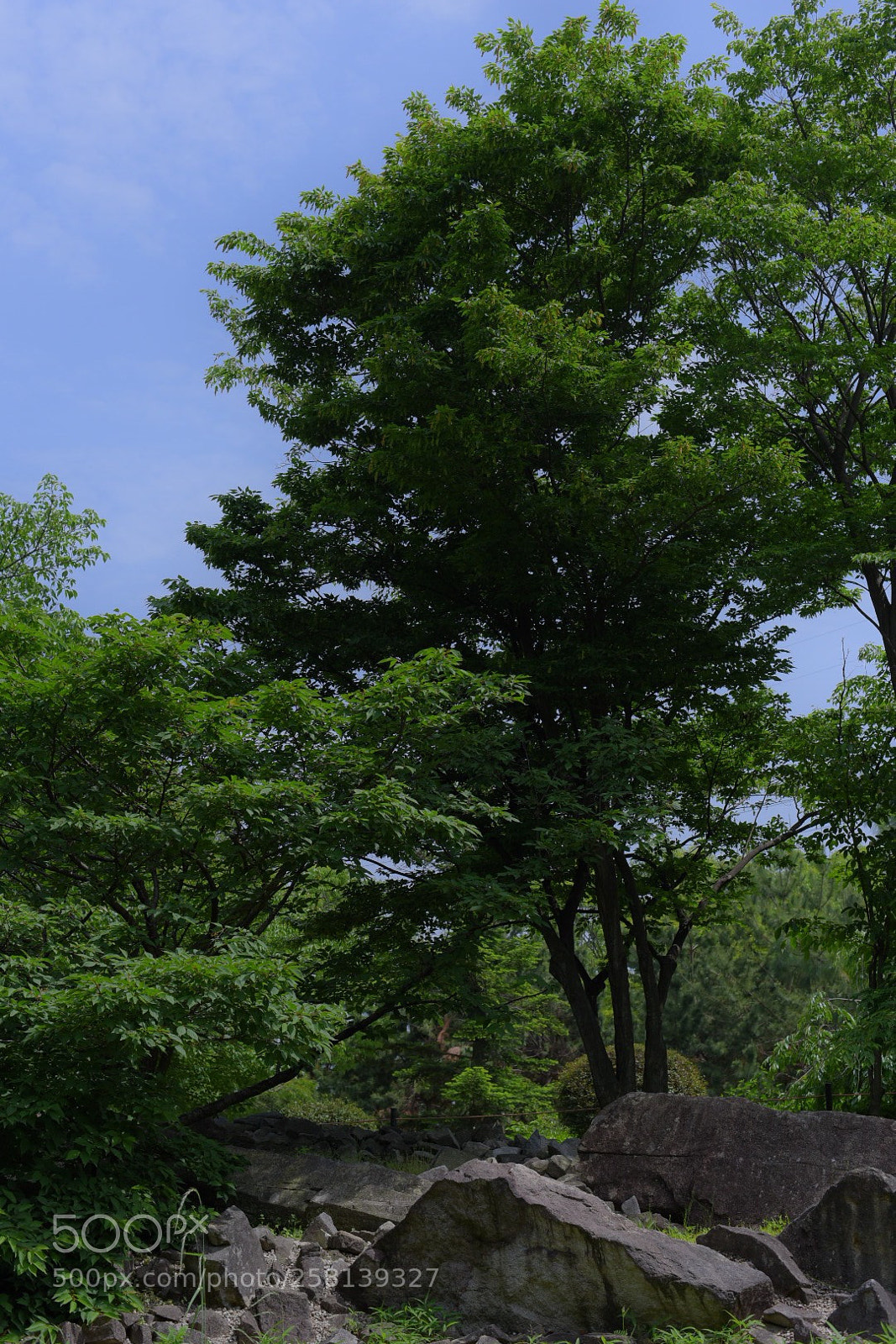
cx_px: 448
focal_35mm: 50
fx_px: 1866
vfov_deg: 39.6
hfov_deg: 27.0
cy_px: 672
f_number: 5.6
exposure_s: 1/1000
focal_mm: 50
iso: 100
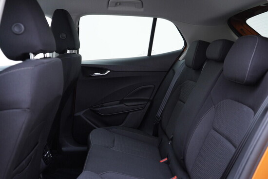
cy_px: 90
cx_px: 134
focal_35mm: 36
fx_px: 268
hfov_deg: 53.1
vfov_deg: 36.9
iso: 320
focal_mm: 24
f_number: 2.8
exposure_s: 1/40
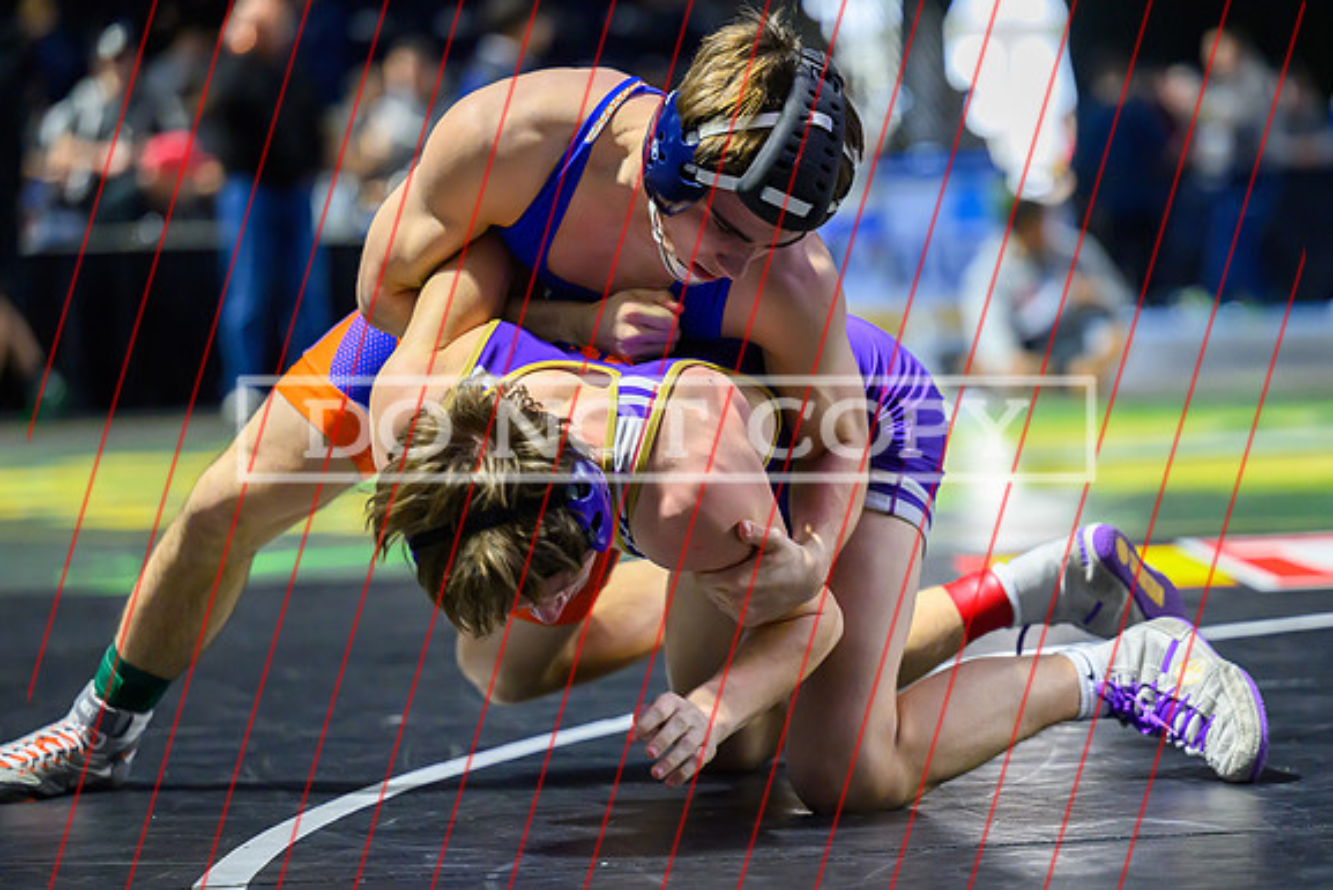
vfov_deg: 8.4
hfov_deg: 12.5
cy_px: 559
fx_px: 6074
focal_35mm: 164
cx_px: 744
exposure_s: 1/640
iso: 4000
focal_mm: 130
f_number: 2.8
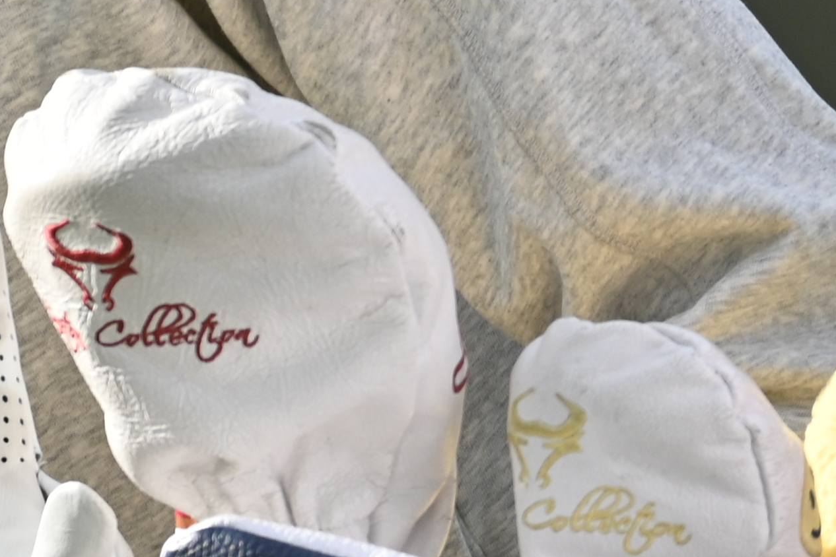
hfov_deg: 1.3
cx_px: -120
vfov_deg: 0.8
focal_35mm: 1649
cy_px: -282
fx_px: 38290
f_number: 6.3
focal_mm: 250
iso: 125
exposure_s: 1/400
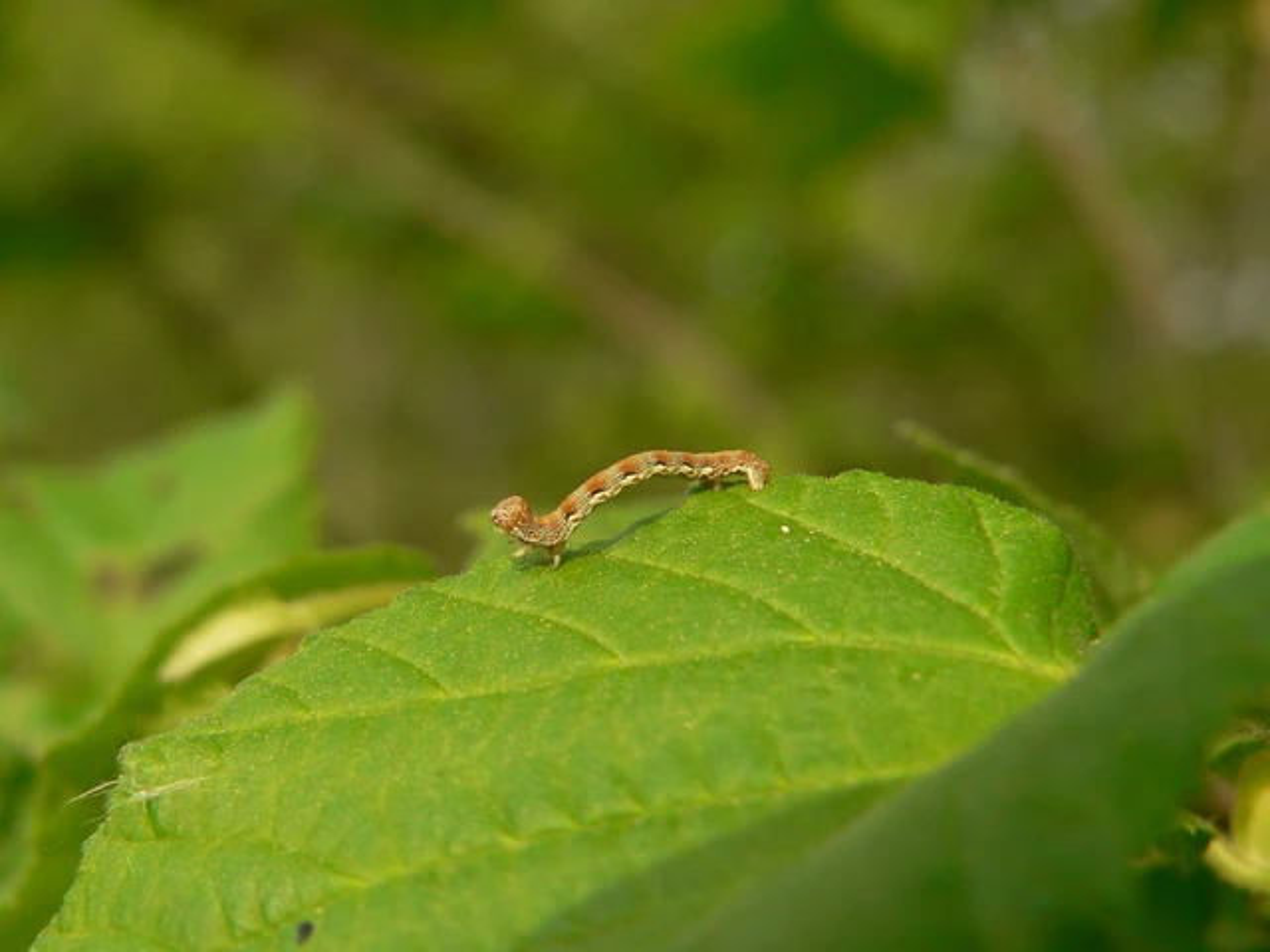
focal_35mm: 87
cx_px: 635
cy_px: 476
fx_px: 3192
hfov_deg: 22.5
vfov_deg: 17.0
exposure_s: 1/320
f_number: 4
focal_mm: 14.5
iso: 100
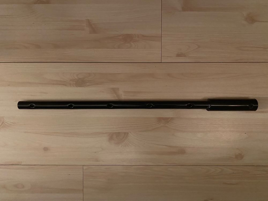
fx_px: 201
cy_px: 100
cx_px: 134
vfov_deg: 53.1
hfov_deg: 67.3
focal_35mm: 26
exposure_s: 1/25
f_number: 1.8
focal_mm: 4.25
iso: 800
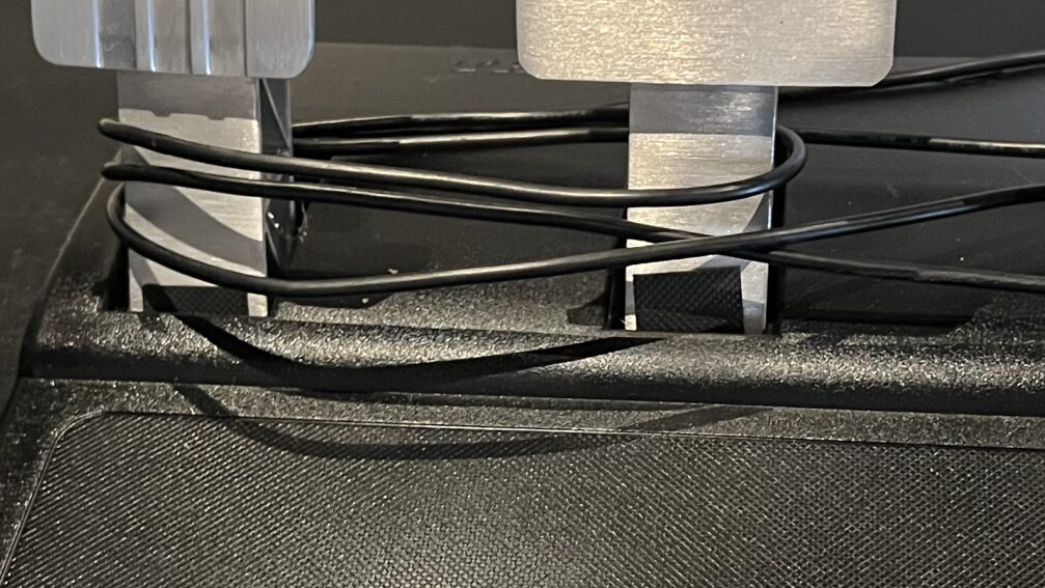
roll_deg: +2.2
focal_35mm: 72
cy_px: 451
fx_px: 1996
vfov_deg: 16.7
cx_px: 613
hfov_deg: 29.3
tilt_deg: -42.1
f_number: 1.5
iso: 640
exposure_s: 1/38
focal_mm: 5.7
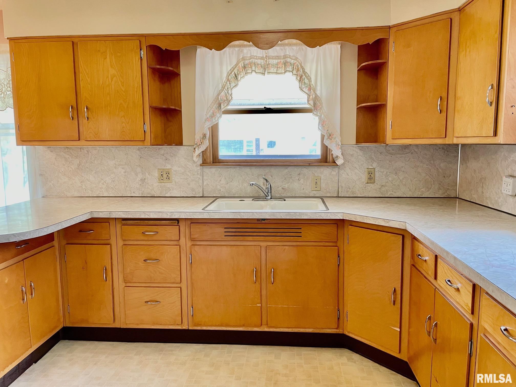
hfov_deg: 67.3
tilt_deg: -7.5
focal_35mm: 26
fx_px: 388
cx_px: 258
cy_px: 194
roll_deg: +1.5
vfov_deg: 53.1
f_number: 1.6
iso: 100
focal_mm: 4.2
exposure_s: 1/60
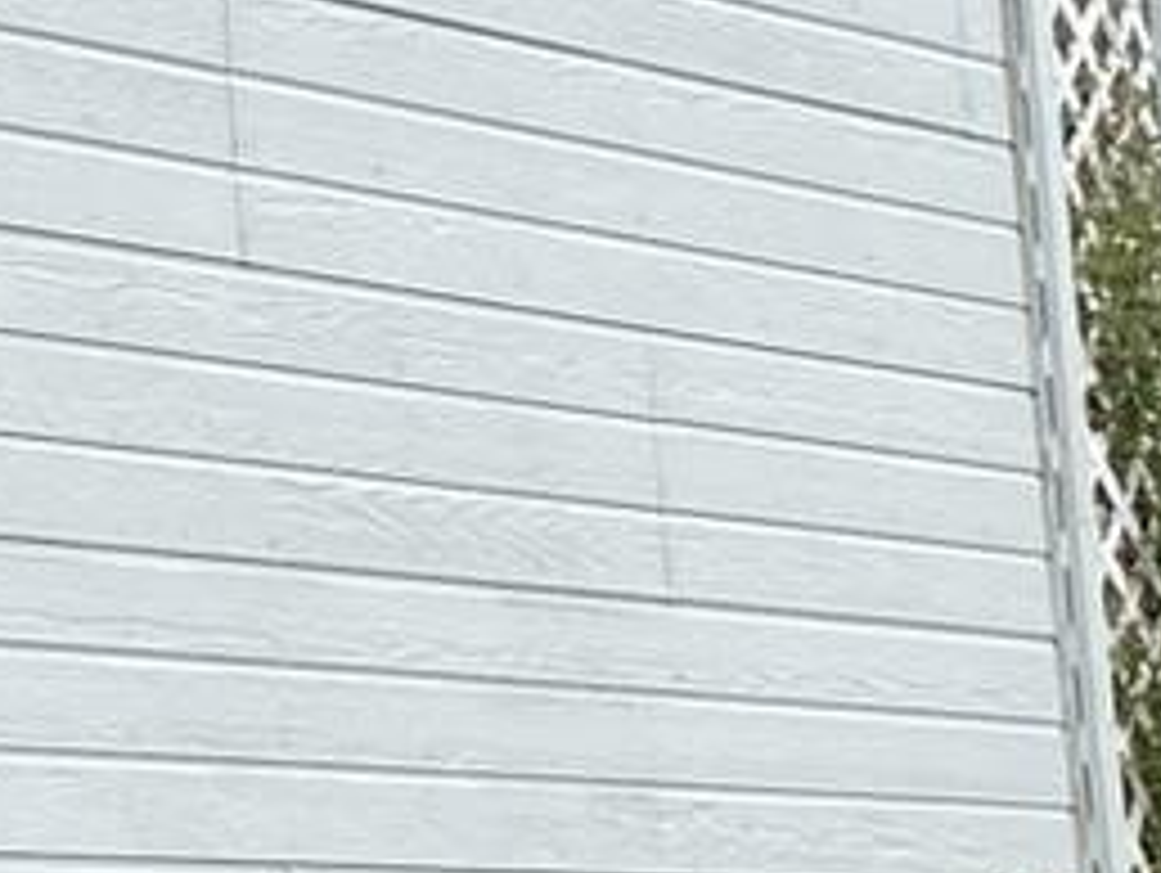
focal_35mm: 206
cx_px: -2151
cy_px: -220
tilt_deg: +8.9
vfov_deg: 7.2
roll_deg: +0.7
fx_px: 6916
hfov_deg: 8.3
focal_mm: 4.25
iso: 32
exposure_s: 1/845
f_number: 1.8
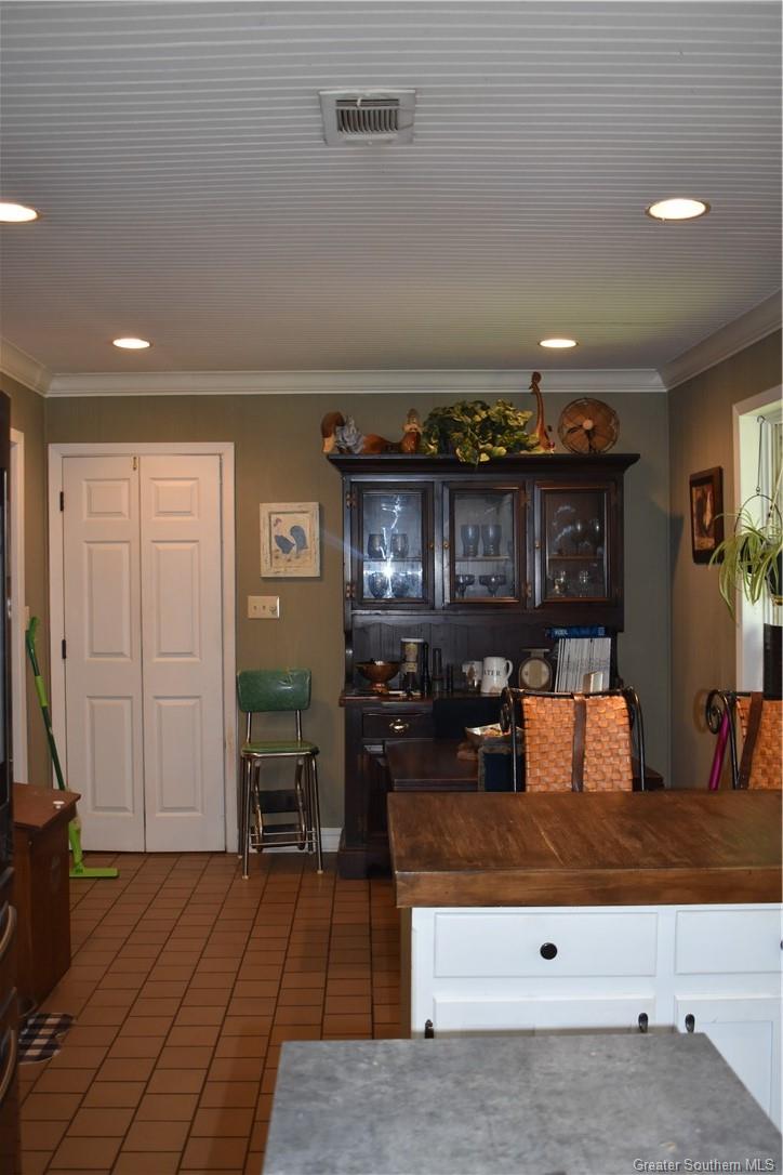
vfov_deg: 55.1
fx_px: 1125
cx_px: 392
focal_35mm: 34
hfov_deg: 38.4
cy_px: 588
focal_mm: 23
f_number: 4
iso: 800
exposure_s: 1/60
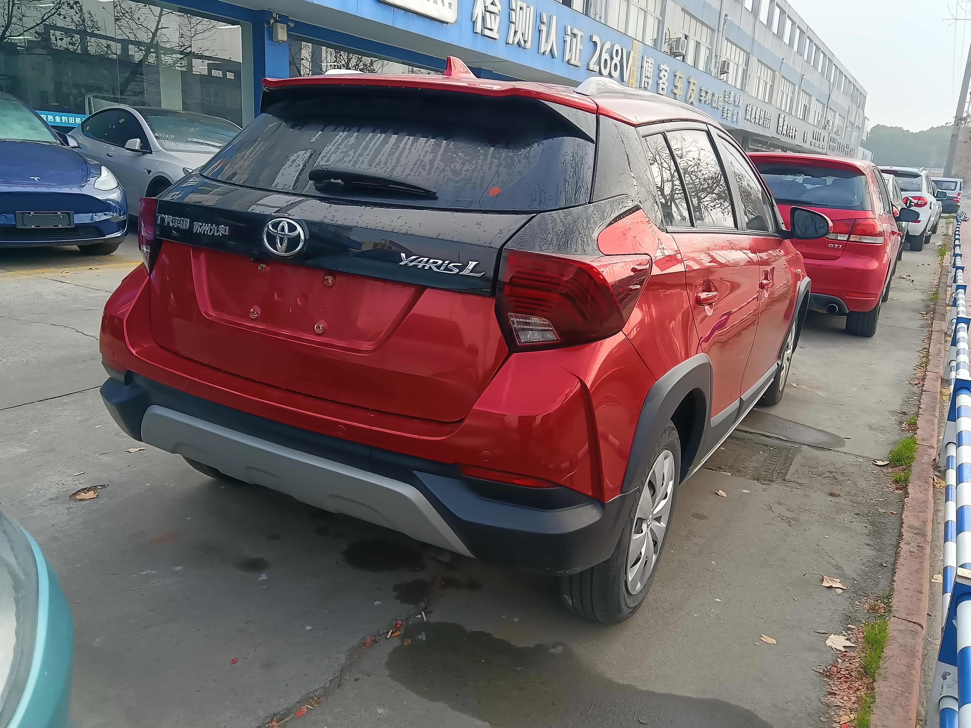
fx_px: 757
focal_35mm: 27
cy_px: 364
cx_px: 486
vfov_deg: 51.4
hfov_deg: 65.3
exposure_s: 1/900
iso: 339
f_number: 1.9
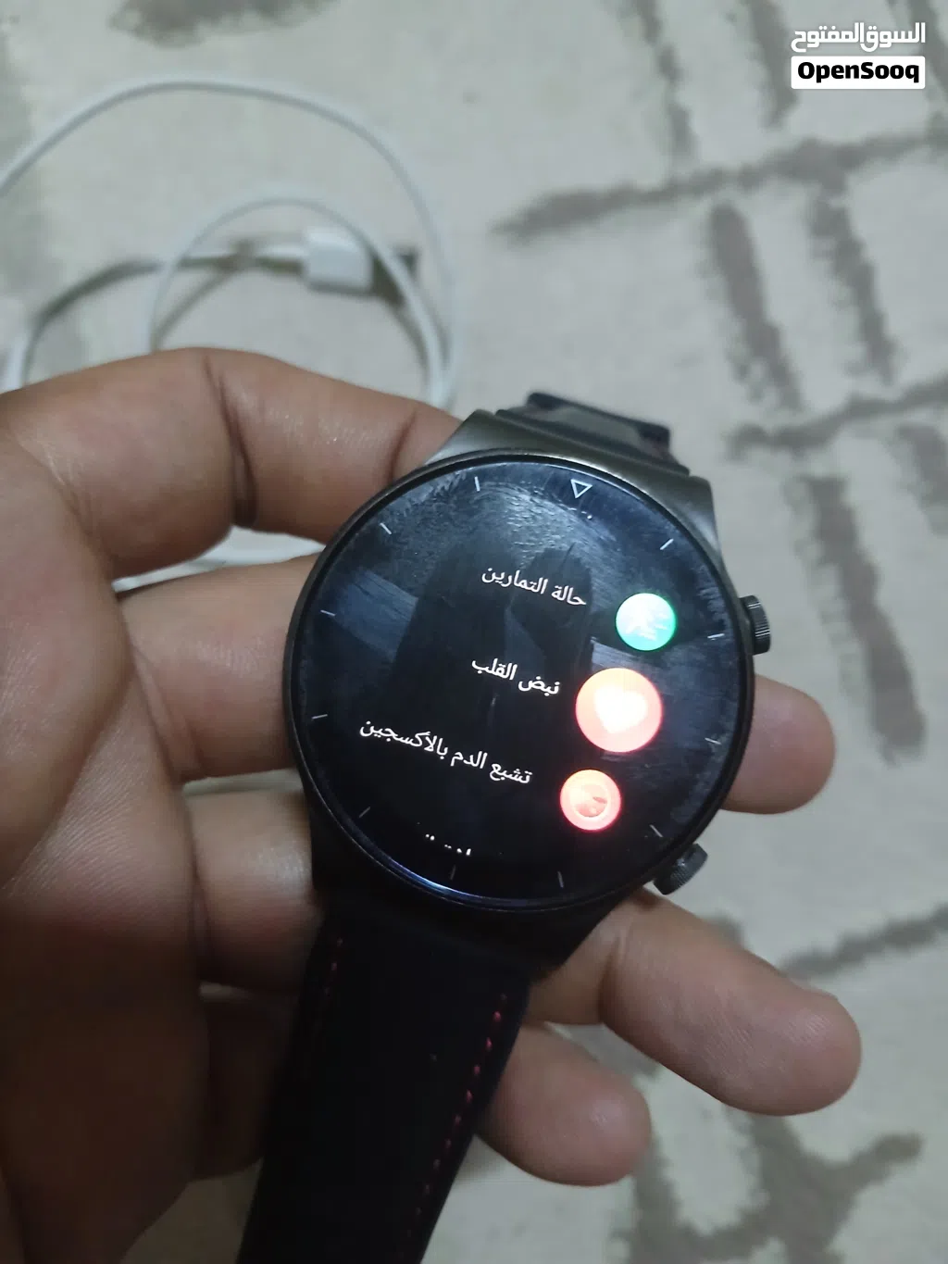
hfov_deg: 51.4
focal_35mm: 27
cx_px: 474
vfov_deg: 65.3
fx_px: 986
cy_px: 632
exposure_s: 1/20
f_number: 1.8
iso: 800
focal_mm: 3.98
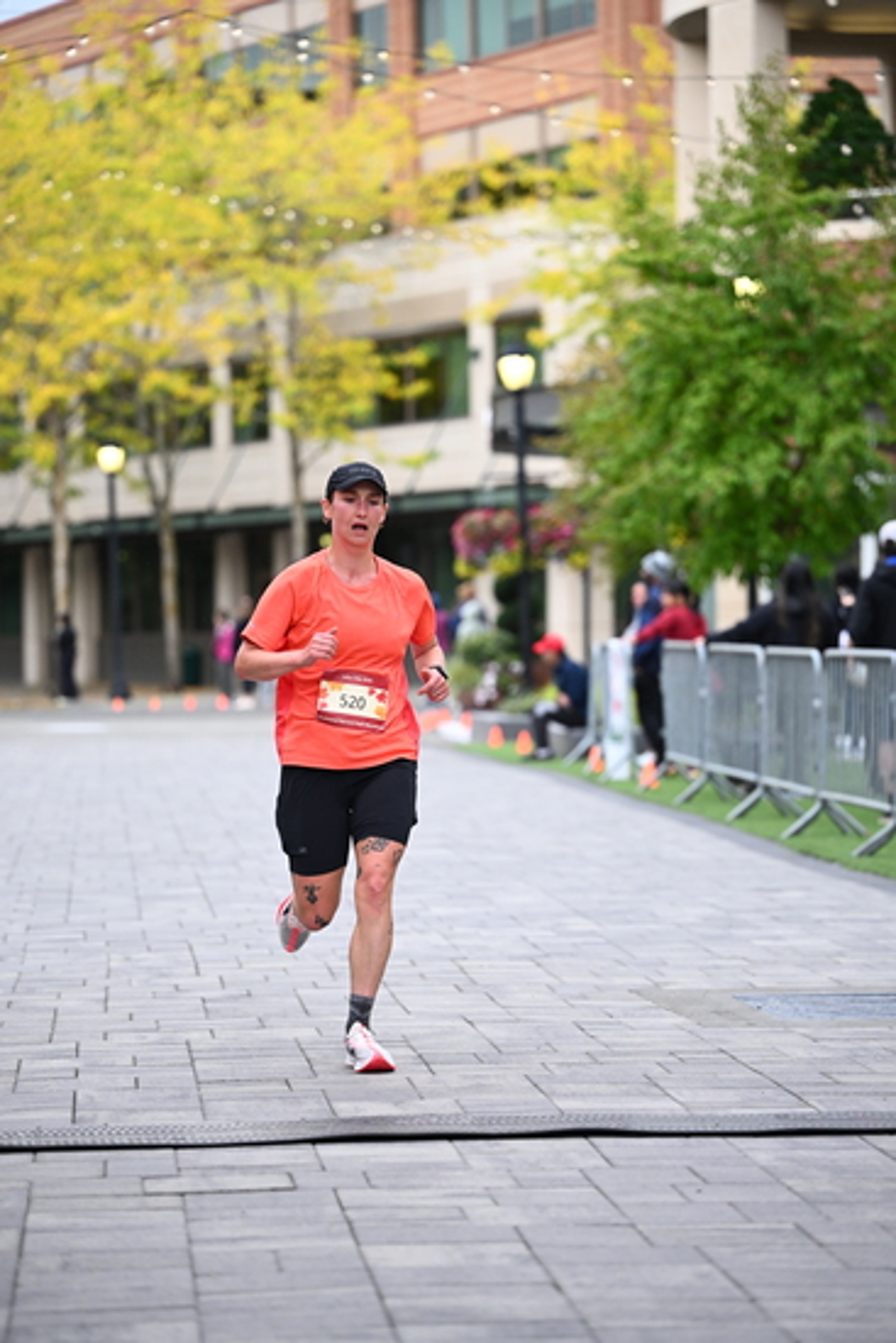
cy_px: 672
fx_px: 4290
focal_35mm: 115
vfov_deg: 17.8
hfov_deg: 11.9
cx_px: 448
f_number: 2.8
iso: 1000
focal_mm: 115
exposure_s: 1/1600
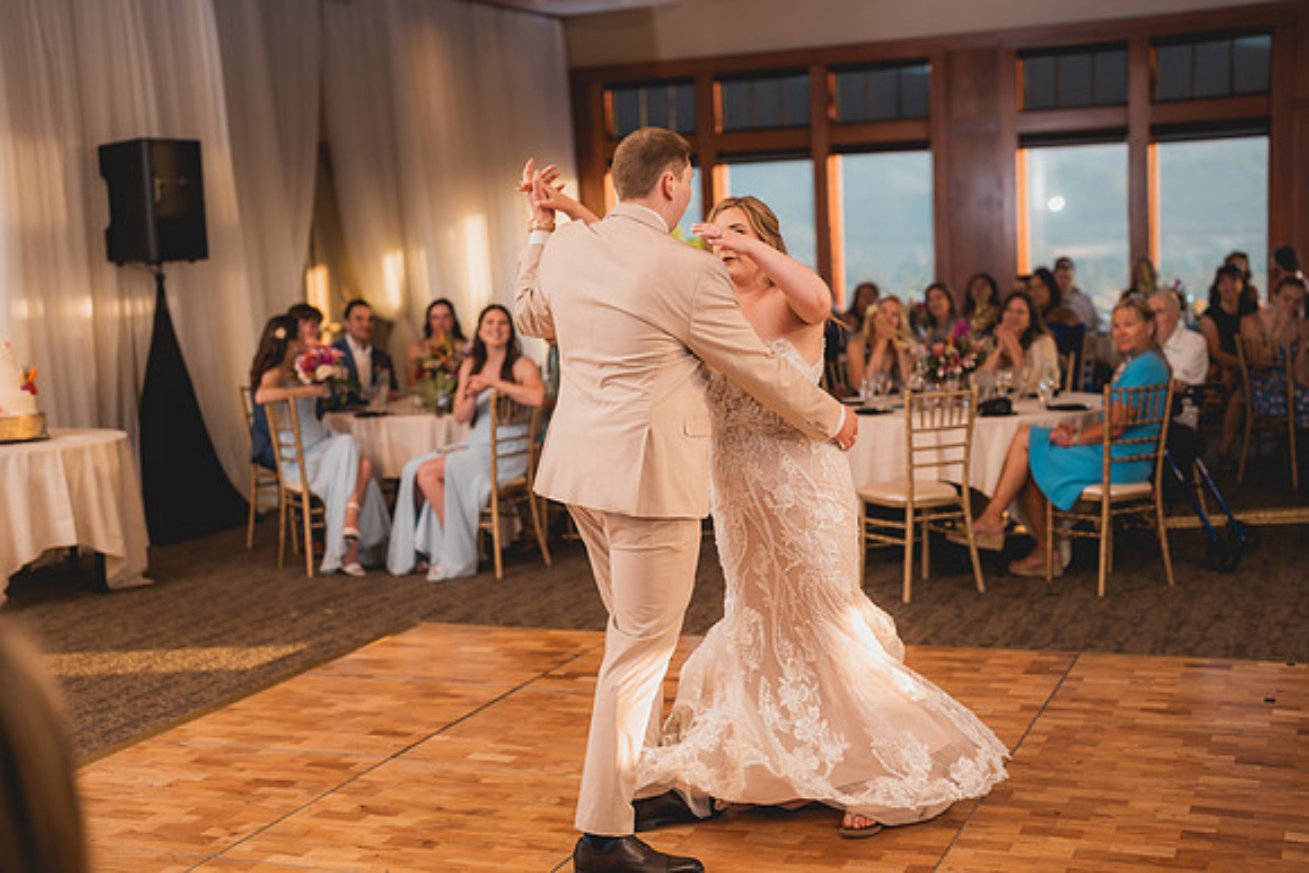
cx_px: 654
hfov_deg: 39.6
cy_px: 436
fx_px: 1818
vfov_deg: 27.0
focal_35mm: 50
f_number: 1.8
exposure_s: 1/250
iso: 125
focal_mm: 50
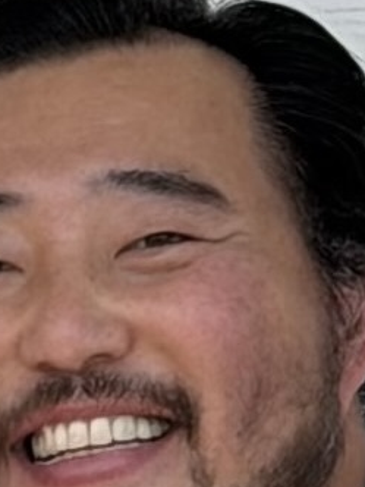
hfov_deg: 15.4
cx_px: 180
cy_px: 348
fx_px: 1350
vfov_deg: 20.3
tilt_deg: -3.0
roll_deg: -0.1
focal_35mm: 96
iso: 80
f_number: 1.78
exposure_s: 1/3096
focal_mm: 6.76
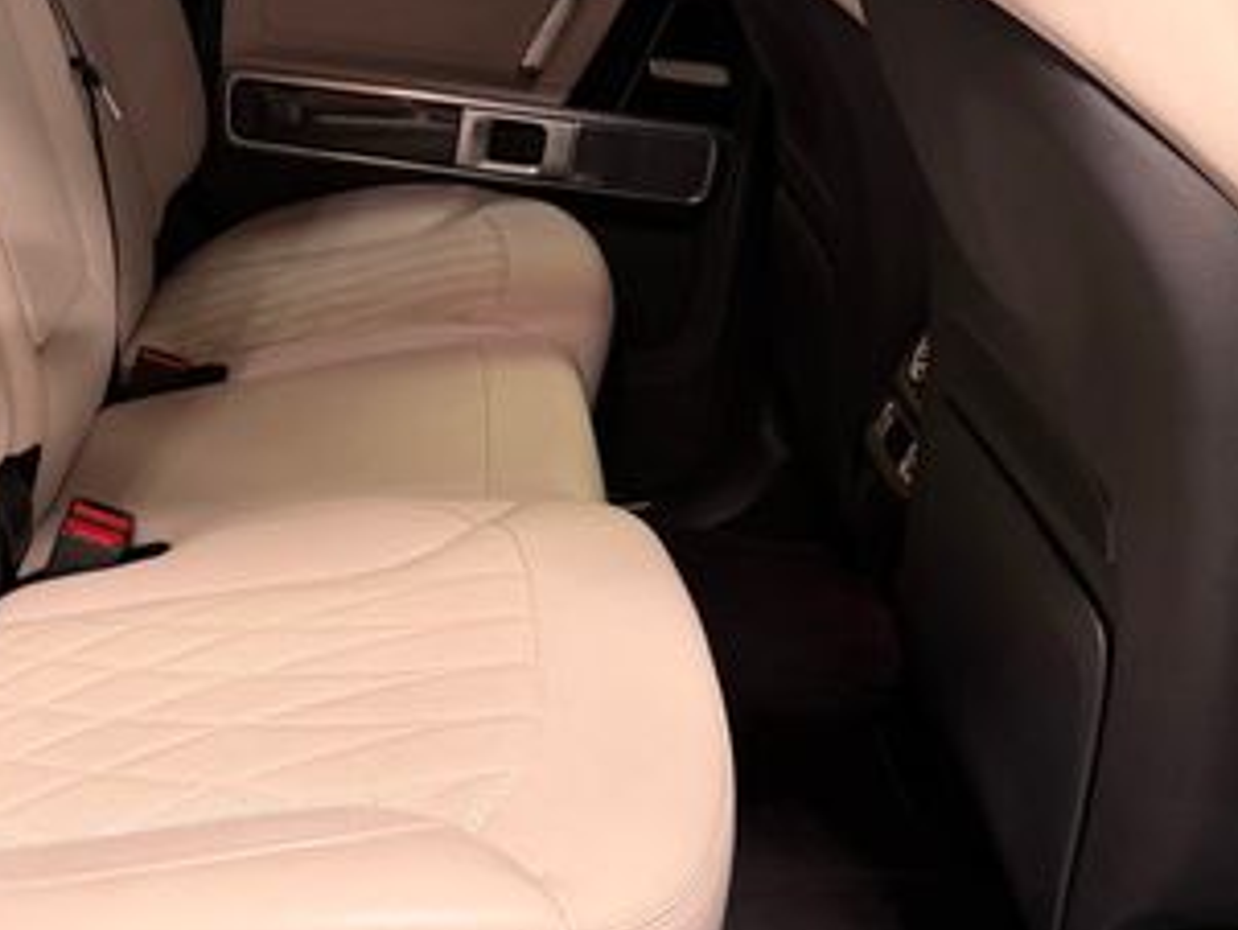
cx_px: 345
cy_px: 370
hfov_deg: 36.8
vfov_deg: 28.5
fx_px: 1825
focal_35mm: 51
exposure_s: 1/120
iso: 160
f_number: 1.78
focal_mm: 6.76
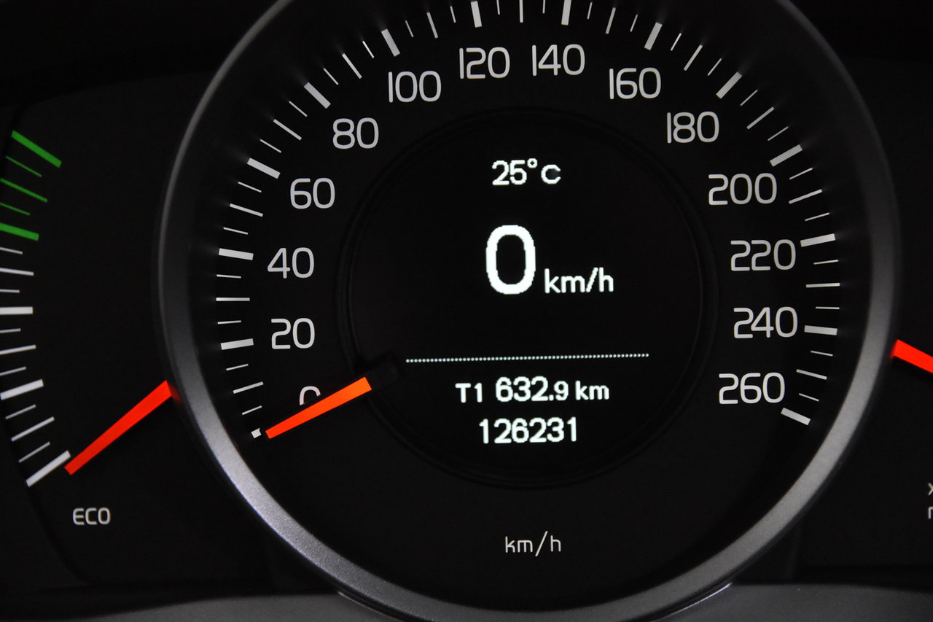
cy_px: 311
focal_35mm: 105
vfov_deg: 13.0
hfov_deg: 19.5
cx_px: 466
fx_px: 2721
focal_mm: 70
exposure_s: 1/125
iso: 5600
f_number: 4
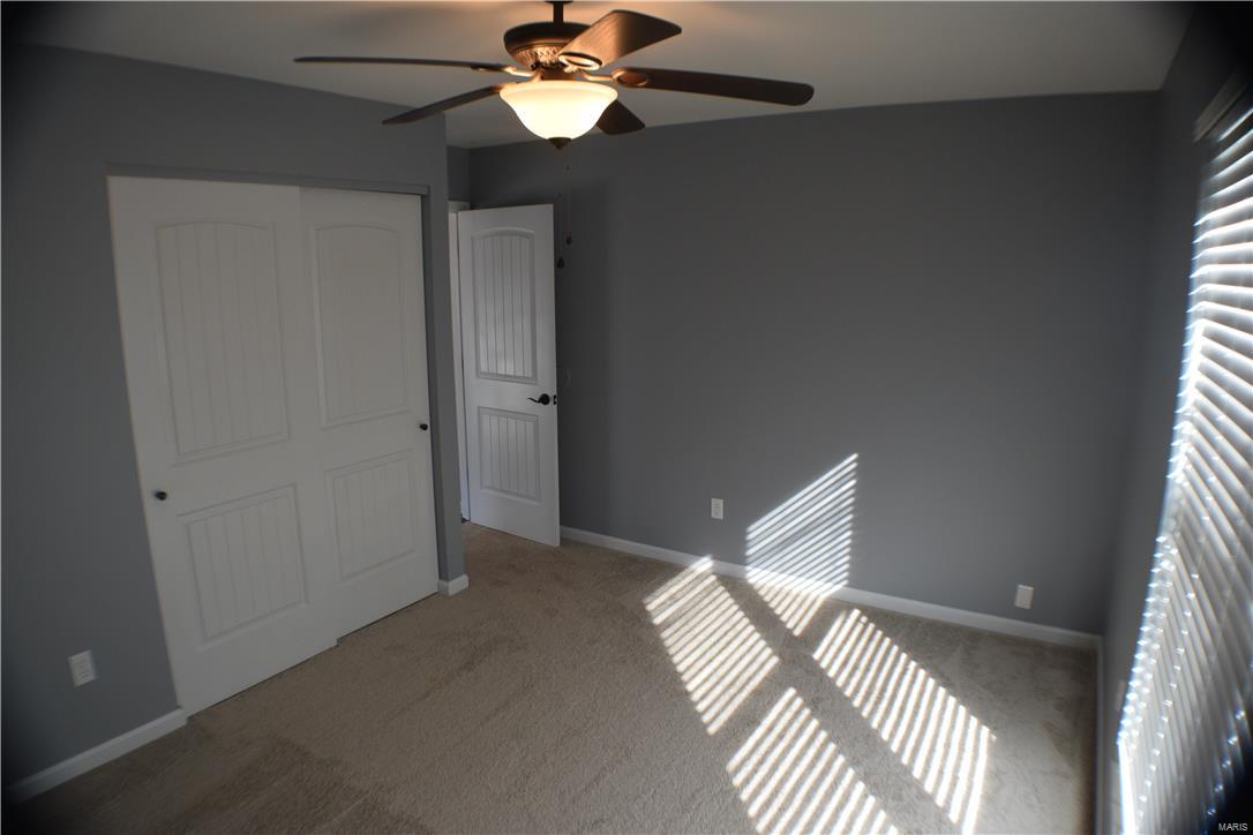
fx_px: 940
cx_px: 626
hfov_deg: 67.4
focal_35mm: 27
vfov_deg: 47.9
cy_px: 418
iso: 400
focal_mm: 18
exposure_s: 1/80
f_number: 4.5
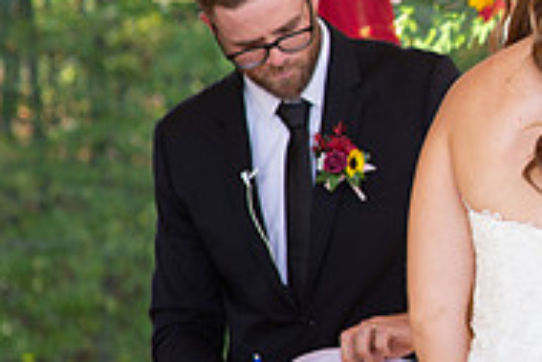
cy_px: 122
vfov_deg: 5.2
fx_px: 4004
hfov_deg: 7.6
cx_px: 826
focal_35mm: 266
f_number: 4.5
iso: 400
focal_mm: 85
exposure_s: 1/320
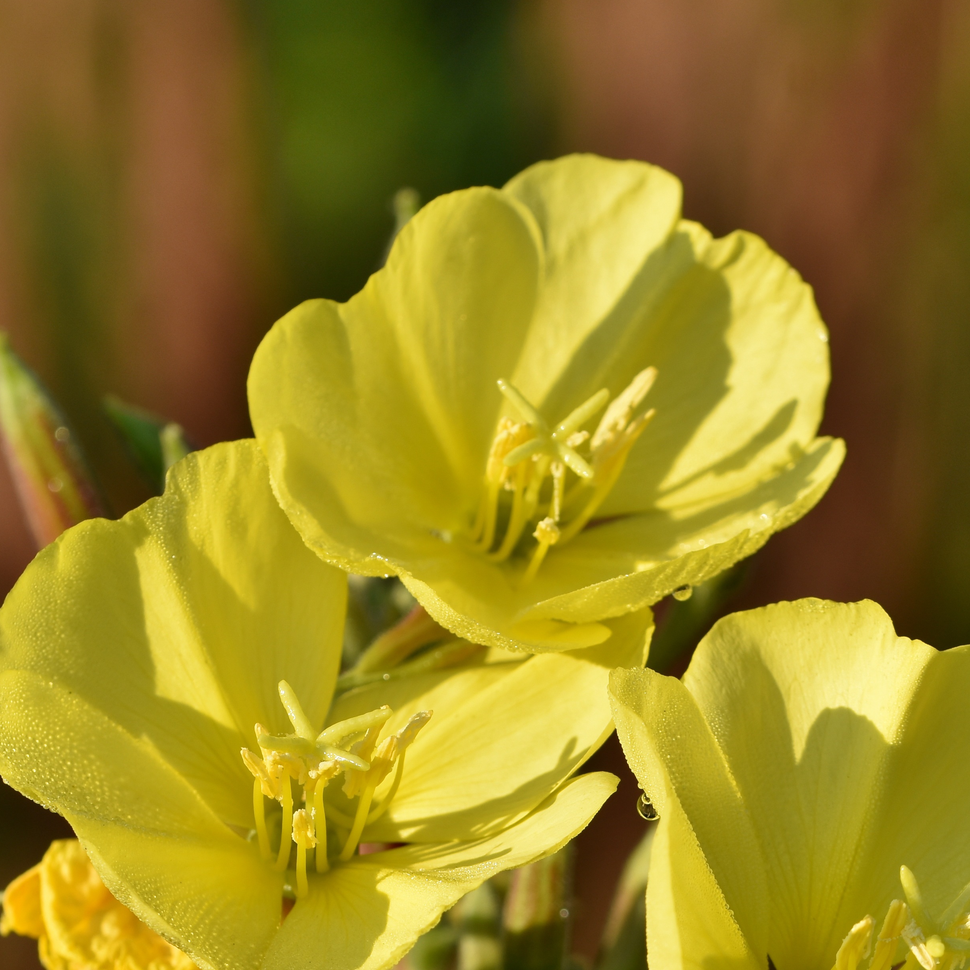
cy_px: 772
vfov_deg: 5.3
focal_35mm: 329
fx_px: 10432
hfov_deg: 5.3
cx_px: 287
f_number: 8
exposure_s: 1/250
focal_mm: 105
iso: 100
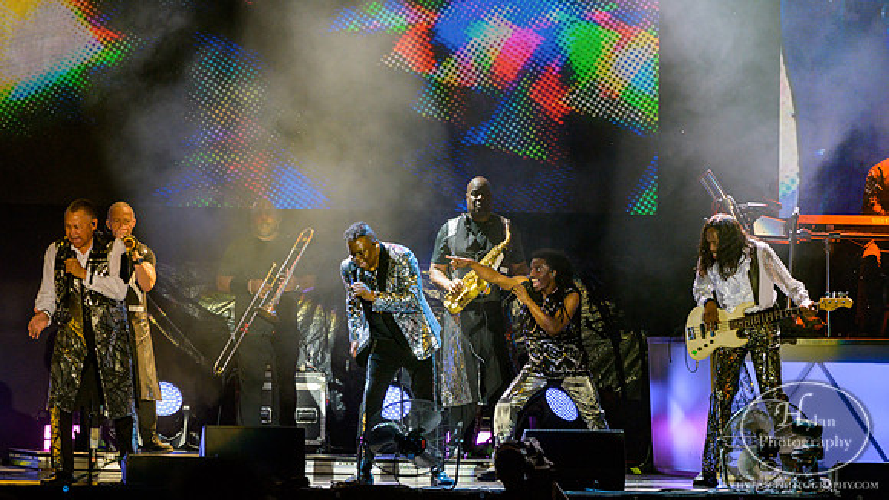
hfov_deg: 6.7
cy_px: 273
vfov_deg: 3.8
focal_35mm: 322
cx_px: 433
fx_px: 7594
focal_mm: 300
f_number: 6.3
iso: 2500
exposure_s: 1/400
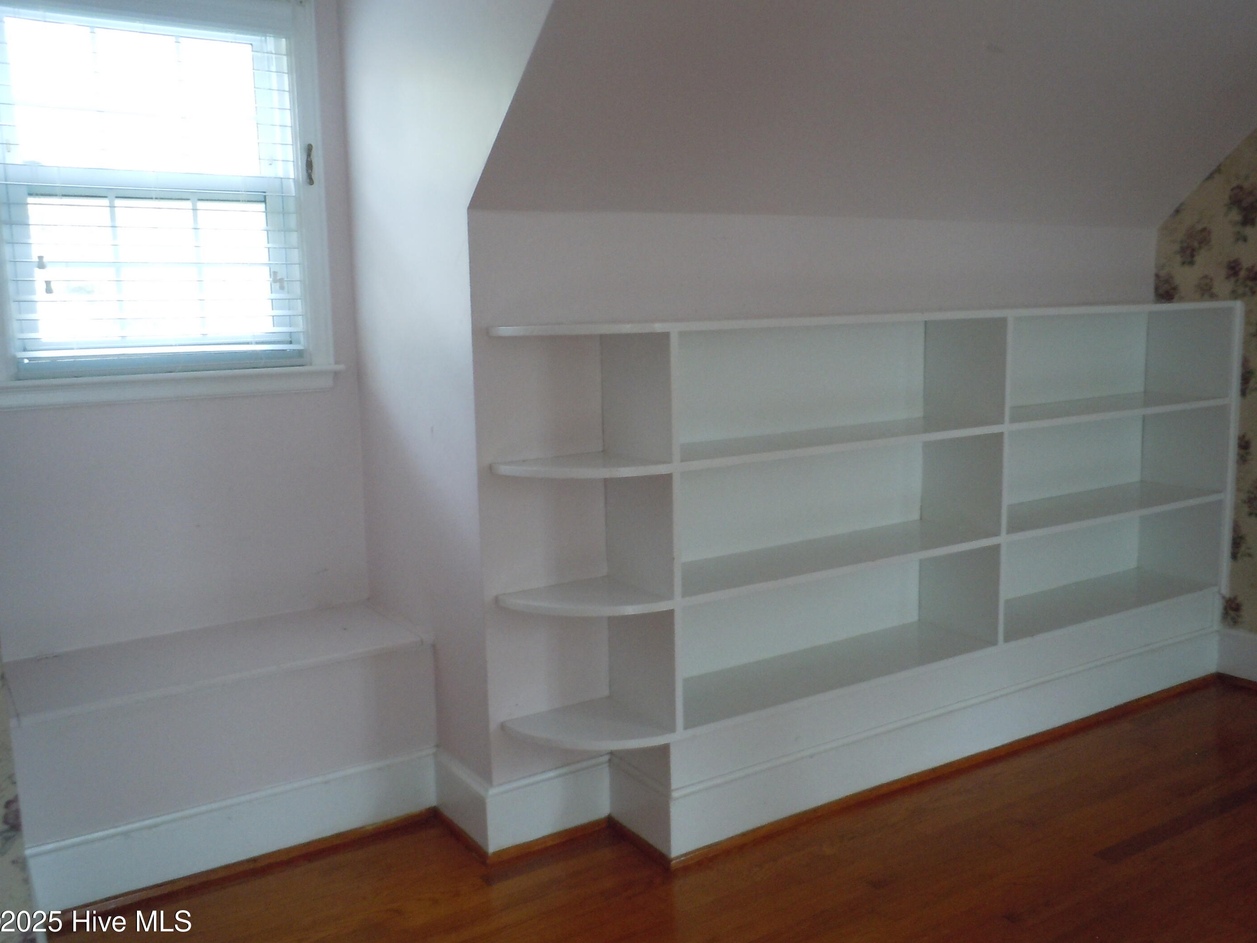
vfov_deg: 46.8
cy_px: 463
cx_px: 650
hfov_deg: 59.9
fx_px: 1089
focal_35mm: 30
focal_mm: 5
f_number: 3.7
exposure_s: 1/40
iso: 400
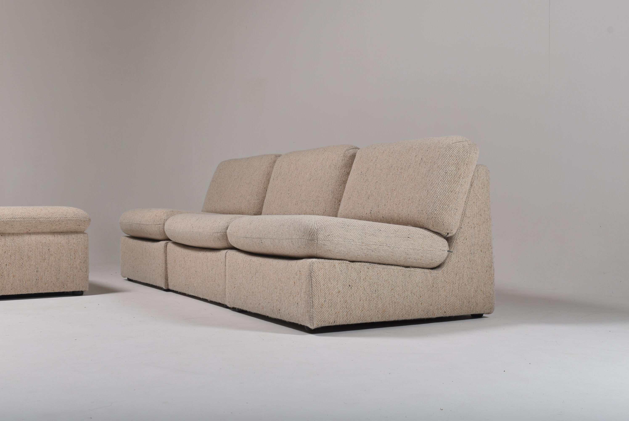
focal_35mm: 42
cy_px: 210
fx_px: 734
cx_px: 314
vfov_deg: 31.9
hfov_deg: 46.4
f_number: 16
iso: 100
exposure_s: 1/200
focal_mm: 28
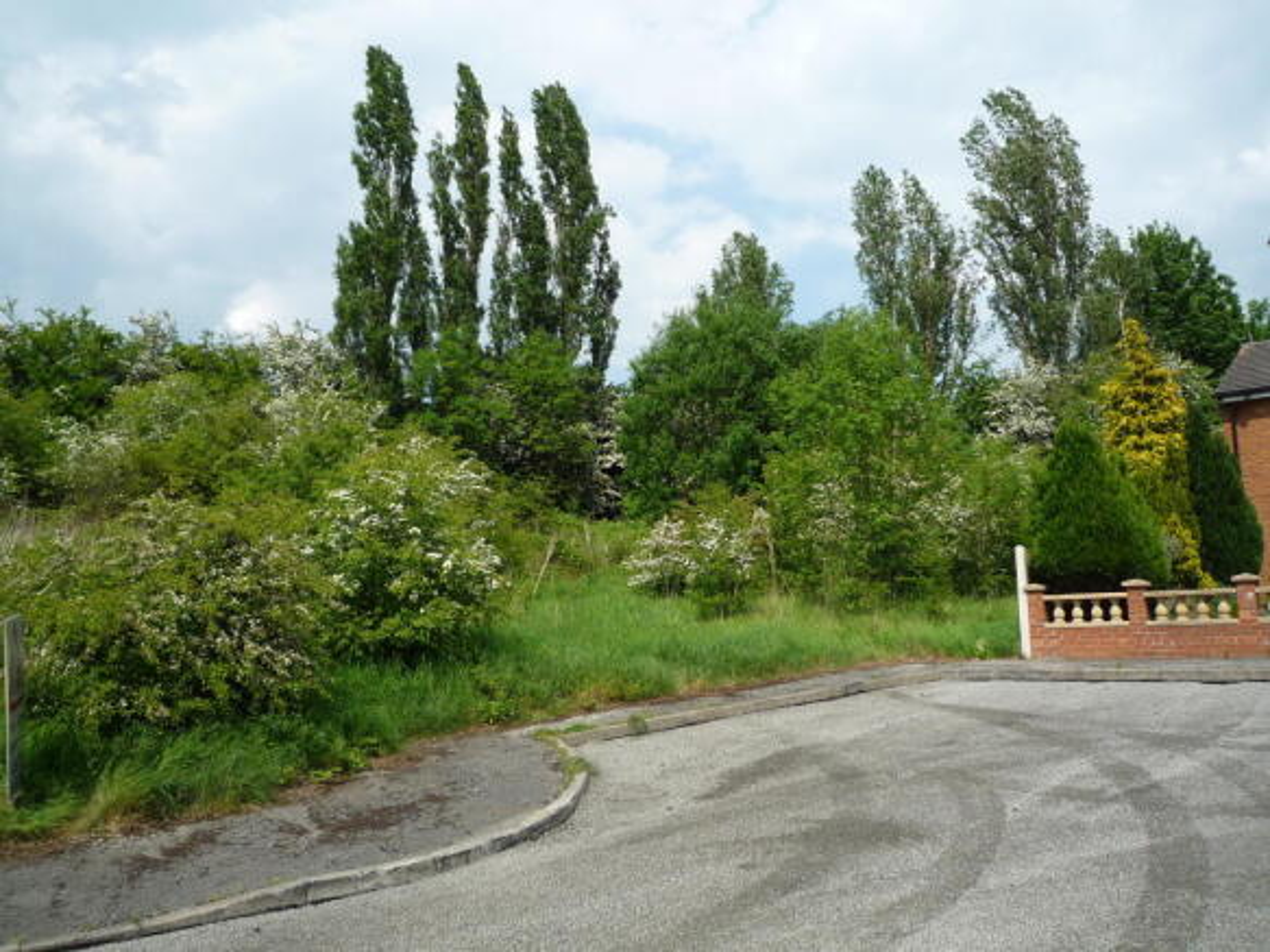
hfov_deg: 60.0
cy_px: 476
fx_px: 1100
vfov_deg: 46.8
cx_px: 635
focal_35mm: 30
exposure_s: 1/800
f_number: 4
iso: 100
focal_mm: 5.3
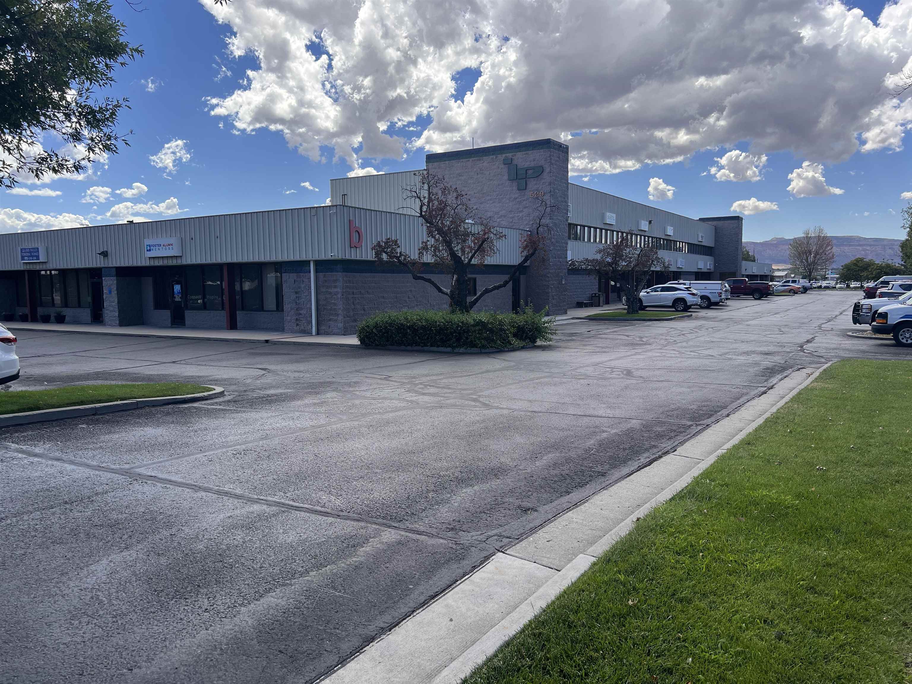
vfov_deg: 53.1
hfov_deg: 67.3
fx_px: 685
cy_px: 342
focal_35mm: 26
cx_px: 456
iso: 50
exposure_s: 1/2353
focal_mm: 5.7
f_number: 1.5
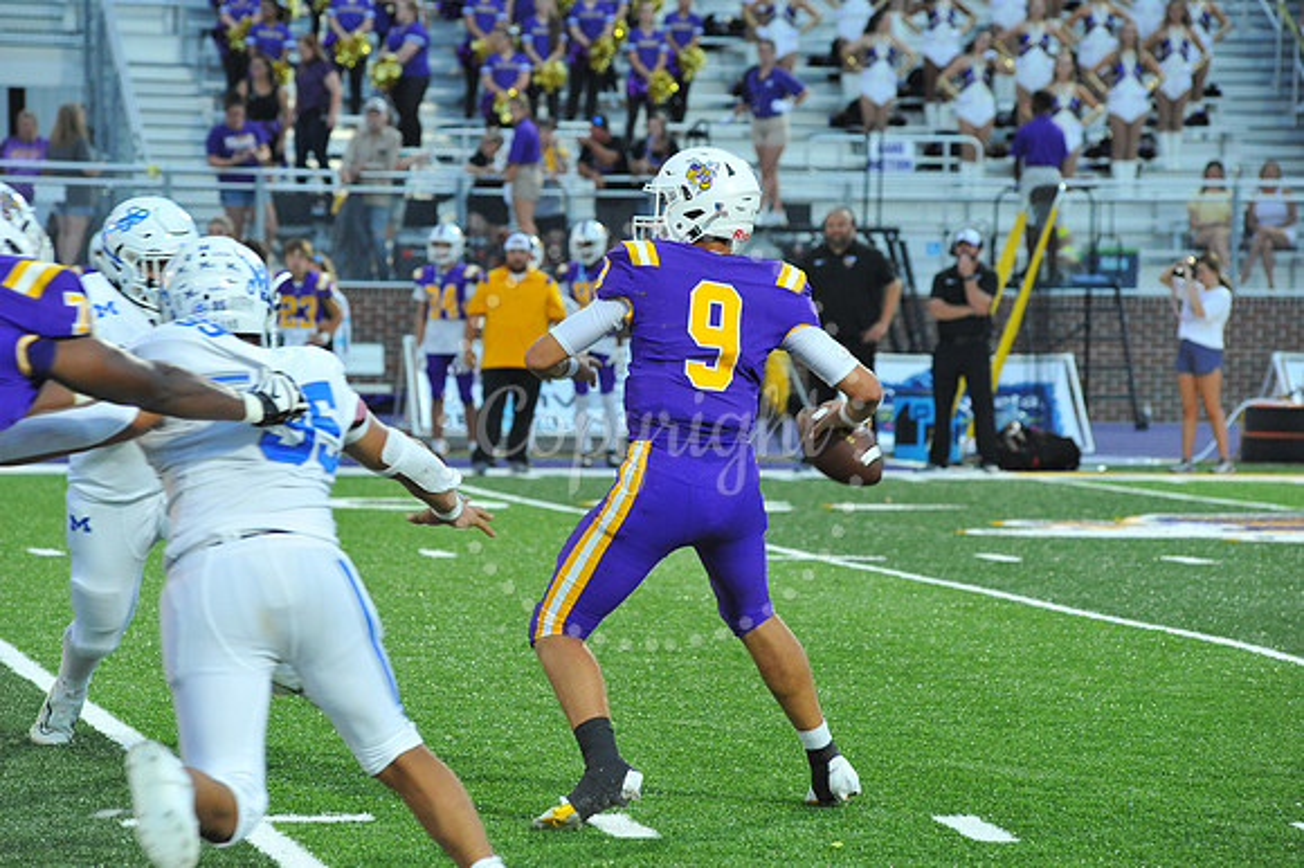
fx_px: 7240
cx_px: 652
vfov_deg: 6.9
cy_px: 434
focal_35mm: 200
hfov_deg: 10.3
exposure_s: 1/320
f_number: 7.1
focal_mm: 200
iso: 3200
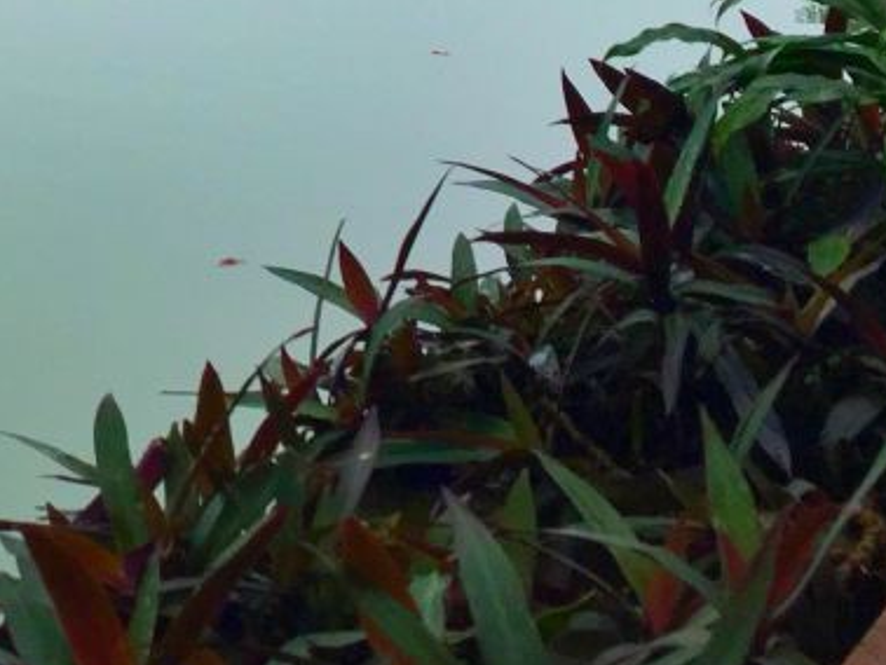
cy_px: -314
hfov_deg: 20.2
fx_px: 2356
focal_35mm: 92
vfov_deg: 15.0
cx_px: -115
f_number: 2.2
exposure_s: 1/879
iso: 32
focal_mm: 4.15
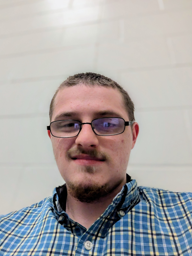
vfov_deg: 69.3
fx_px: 185
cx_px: 93
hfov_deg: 54.9
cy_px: 132
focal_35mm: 25
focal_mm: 2.51
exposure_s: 1/15
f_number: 2
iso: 590
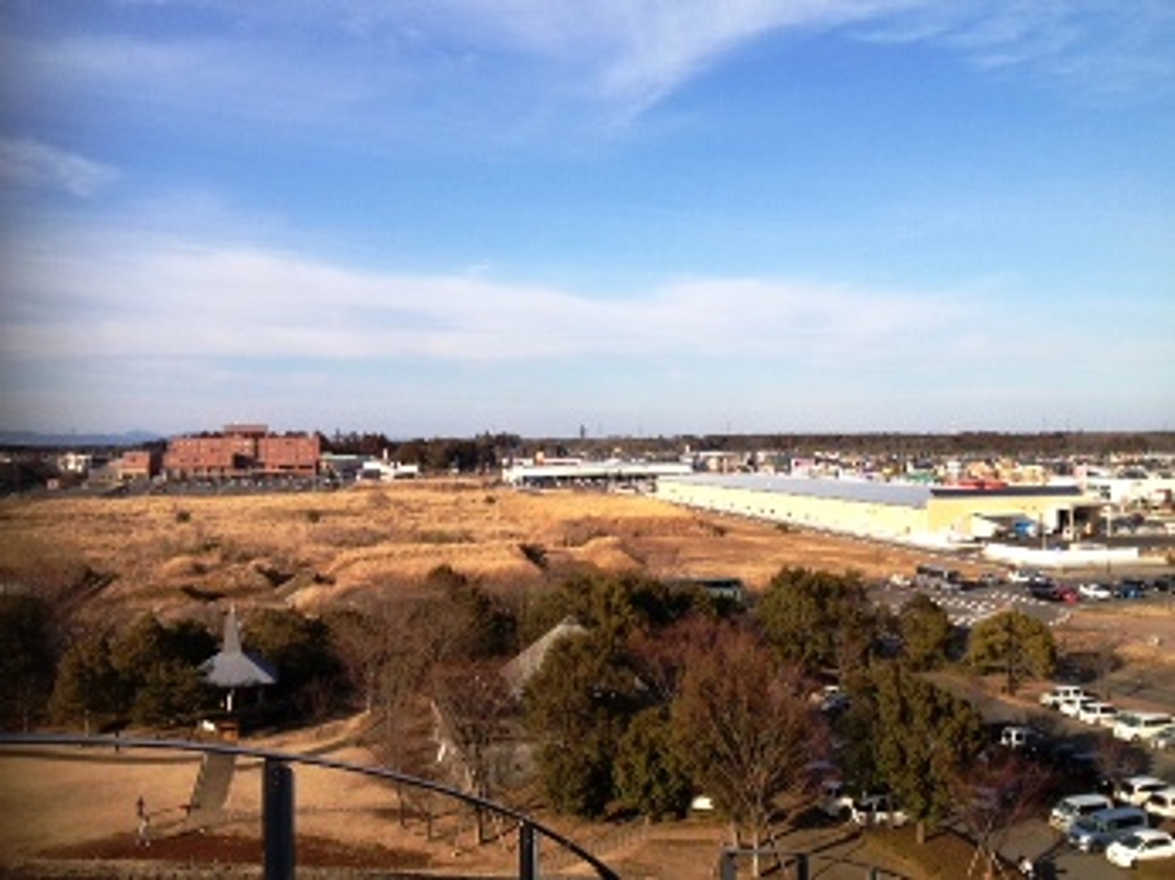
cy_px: 440
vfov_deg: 40.7
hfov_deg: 52.7
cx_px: 588
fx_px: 1187
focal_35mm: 35
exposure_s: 1/1416
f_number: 2.4
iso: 50
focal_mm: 4.28
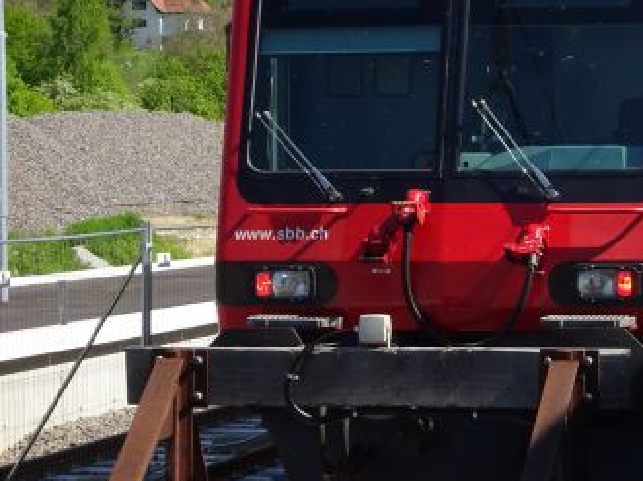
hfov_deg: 11.9
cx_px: 524
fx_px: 3063
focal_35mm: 165
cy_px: 160
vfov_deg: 9.0
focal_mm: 11.66
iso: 80
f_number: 4.5
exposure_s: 1/400
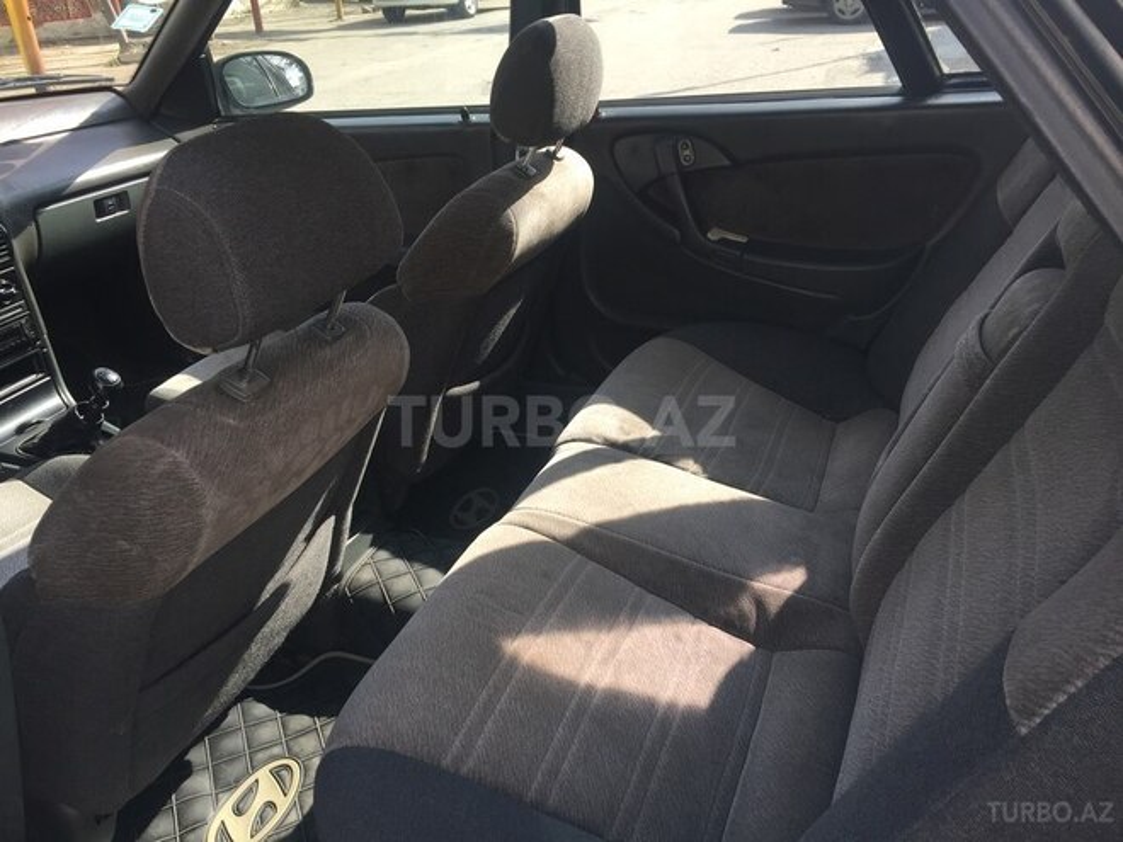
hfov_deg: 61.7
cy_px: 421
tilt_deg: -27.6
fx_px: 941
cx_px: 562
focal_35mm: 29
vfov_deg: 48.2
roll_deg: +2.7
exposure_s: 1/359
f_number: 2.2
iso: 32
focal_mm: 4.15
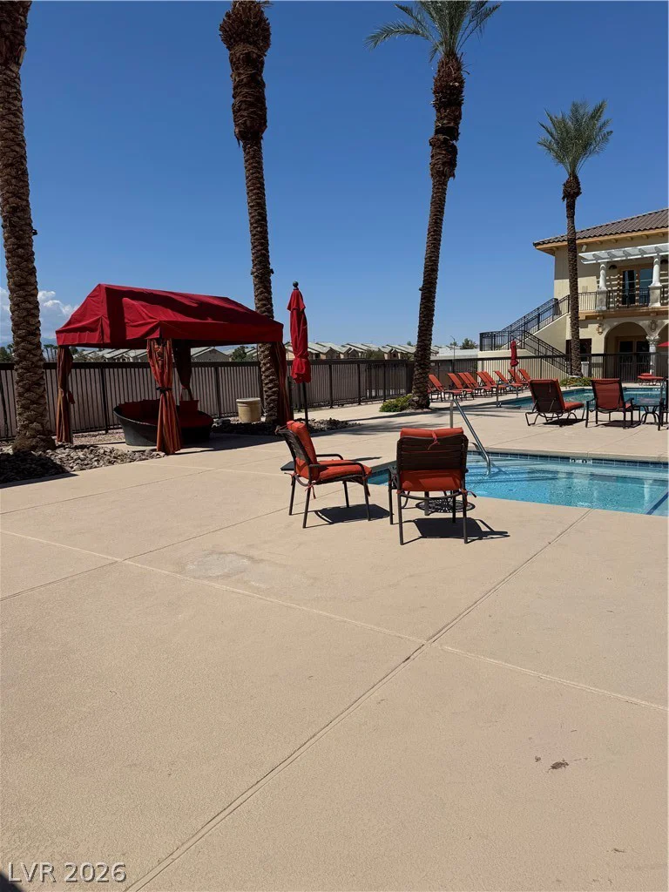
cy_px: 446
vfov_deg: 71.6
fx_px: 618
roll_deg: +2.0
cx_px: 334
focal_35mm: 24
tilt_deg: -8.5
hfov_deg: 56.8
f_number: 1.78
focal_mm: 6.76
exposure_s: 1/12346
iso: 80
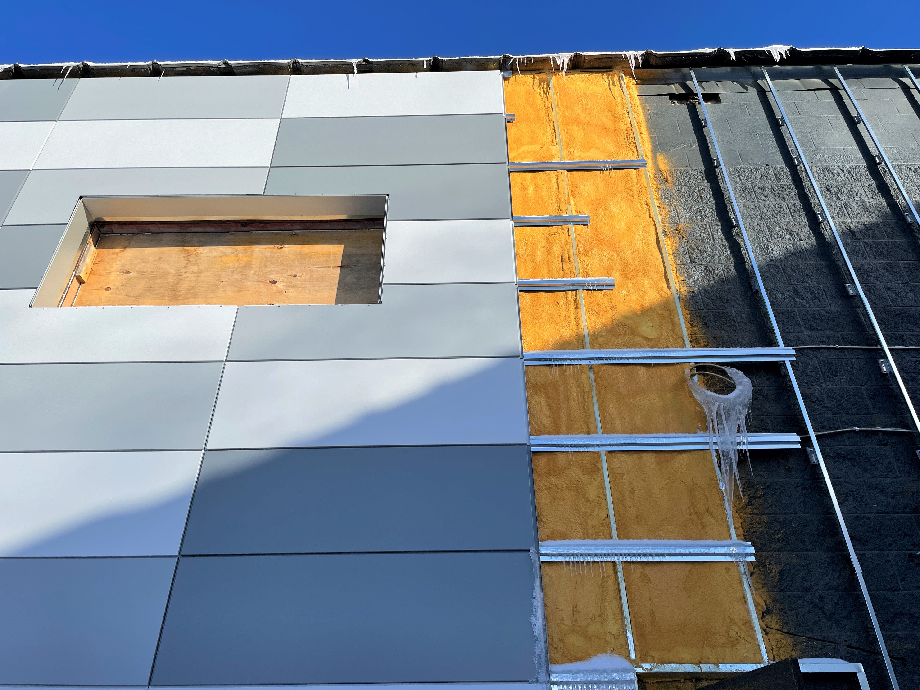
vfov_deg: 51.4
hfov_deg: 65.3
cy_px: 343
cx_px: 458
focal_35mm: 27
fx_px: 718
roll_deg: +1.1
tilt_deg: +37.0
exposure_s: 1/4292
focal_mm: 4.2
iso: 32
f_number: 1.6
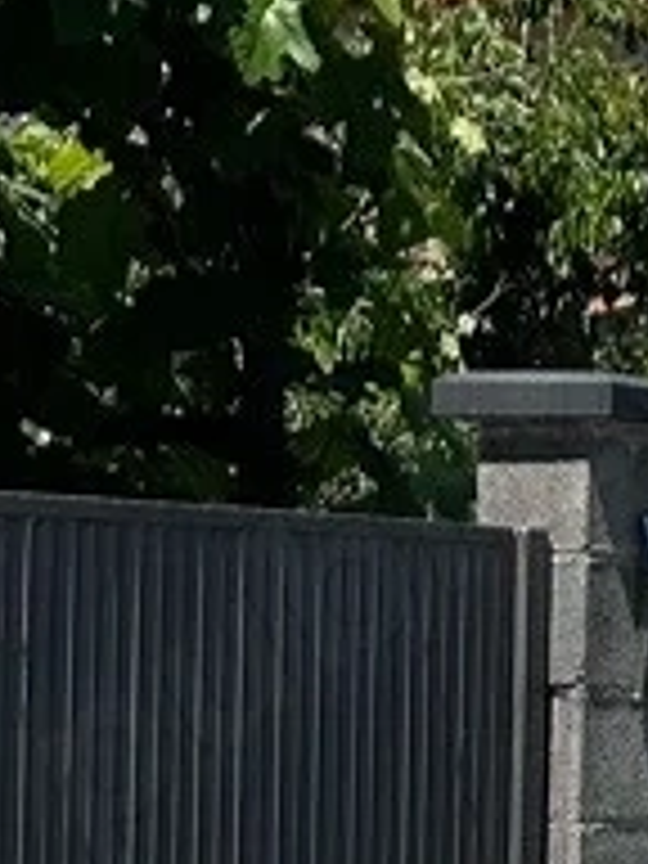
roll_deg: -1.9
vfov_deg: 11.8
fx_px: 4168
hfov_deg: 7.7
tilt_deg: +0.9
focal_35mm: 167
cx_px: 1976
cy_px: 652
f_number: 1.78
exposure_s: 1/3861
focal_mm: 6.86
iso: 80
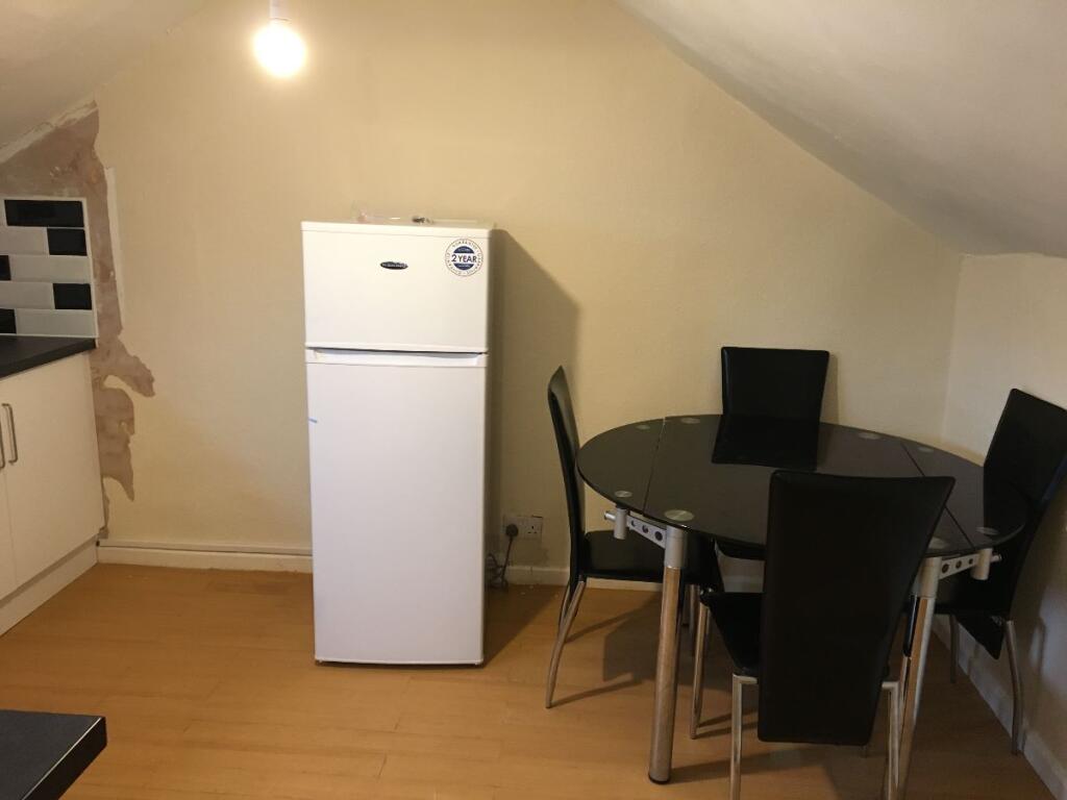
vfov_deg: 48.2
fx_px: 894
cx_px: 534
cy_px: 400
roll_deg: -1.9
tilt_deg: -12.9
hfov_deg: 61.7
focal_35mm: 29
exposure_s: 1/33
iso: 160
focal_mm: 4.15
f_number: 2.2
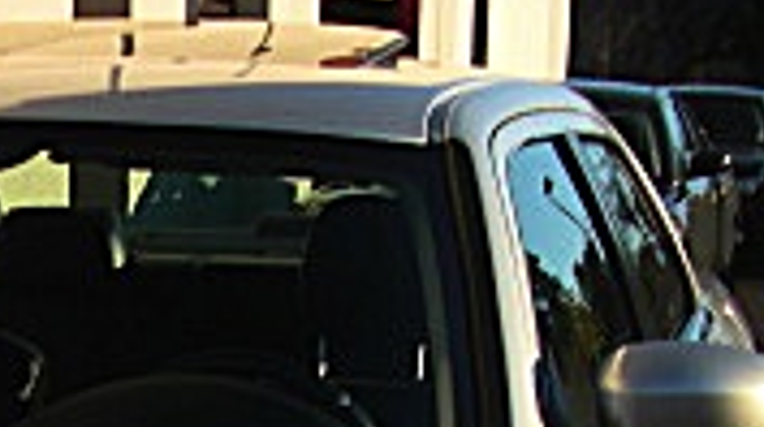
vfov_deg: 8.0
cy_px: 975
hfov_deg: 14.1
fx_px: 2873
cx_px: -406
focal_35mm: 142
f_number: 2.8
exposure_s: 1/640
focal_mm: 6.3
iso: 50
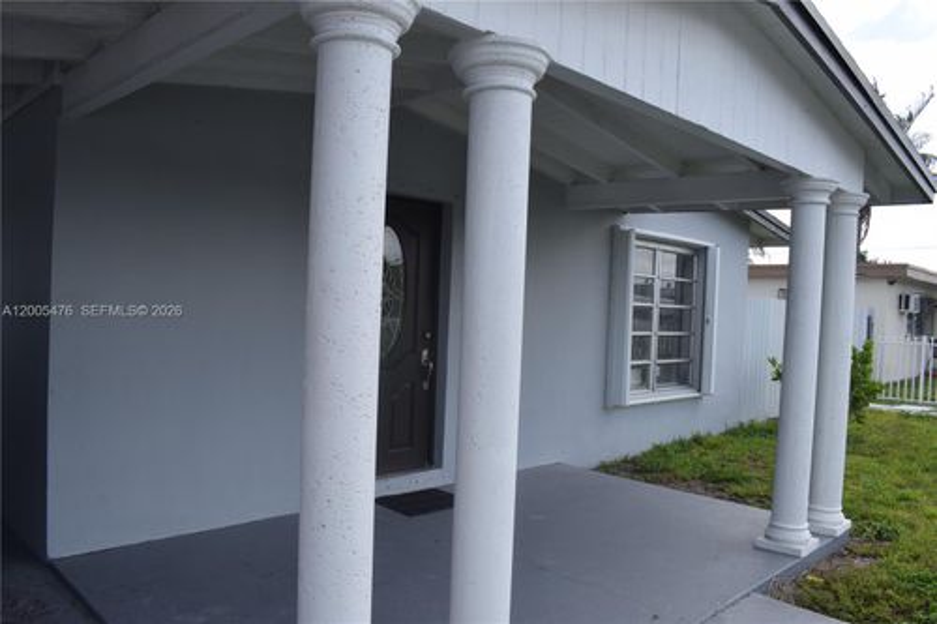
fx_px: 702
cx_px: 468
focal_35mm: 27
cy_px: 312
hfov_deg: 67.4
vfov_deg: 47.9
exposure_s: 1/320
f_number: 9
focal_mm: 18
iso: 200
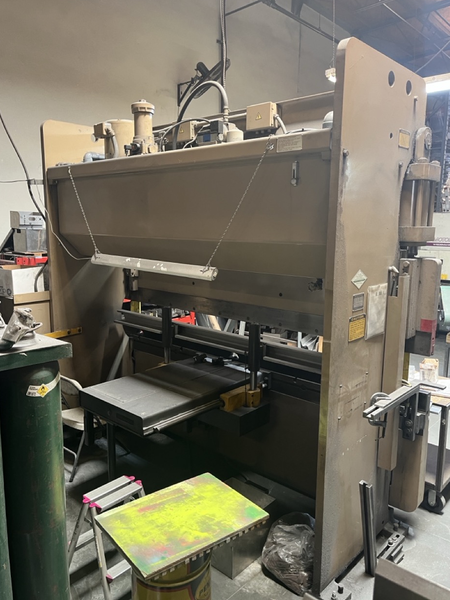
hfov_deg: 51.3
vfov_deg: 65.3
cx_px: 224
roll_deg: -0.3
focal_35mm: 27
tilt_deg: -8.0
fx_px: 468
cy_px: 297
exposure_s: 1/60
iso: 200
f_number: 1.6
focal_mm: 5.1
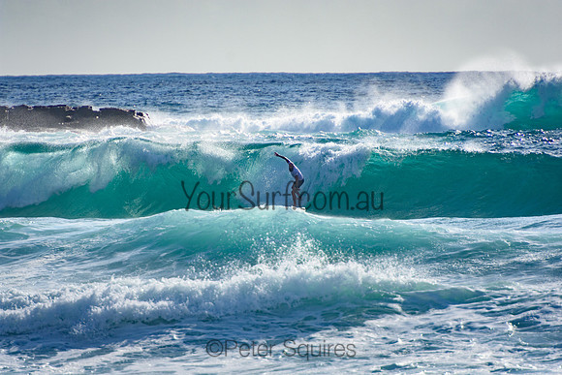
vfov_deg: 2.3
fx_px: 9368
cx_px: 281
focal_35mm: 600
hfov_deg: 3.4
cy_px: 188
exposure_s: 1/2000
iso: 250
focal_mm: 400
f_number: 5.6
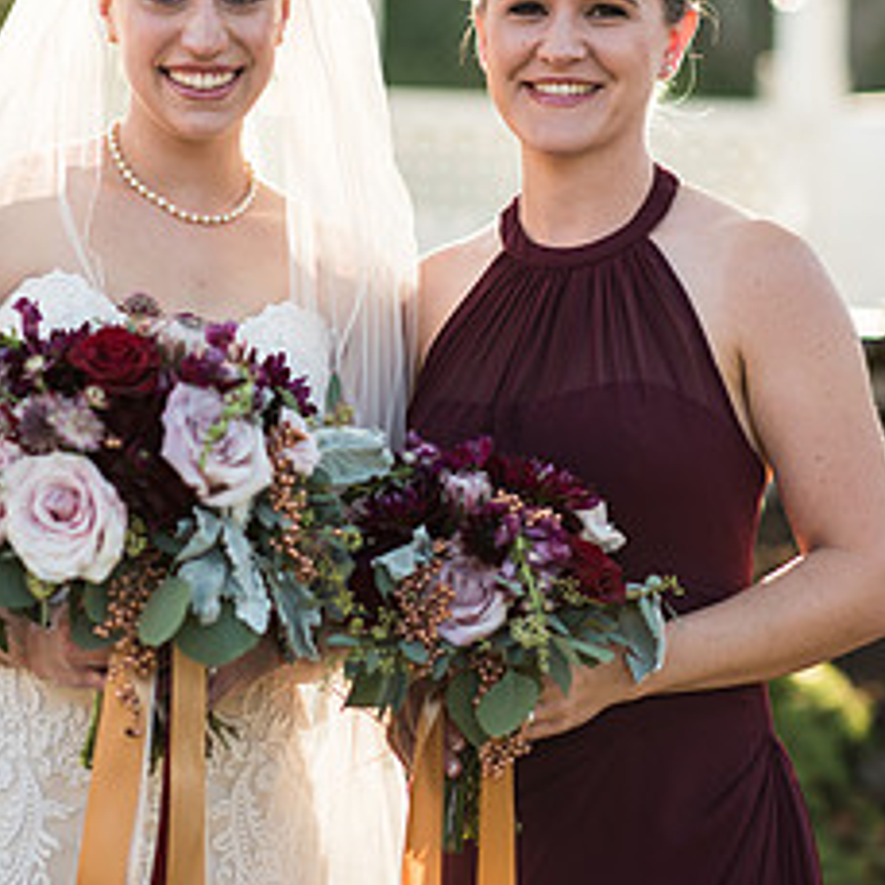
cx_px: 328
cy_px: 301
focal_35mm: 142
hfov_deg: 12.3
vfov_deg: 12.3
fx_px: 4107
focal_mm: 85
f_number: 2.2
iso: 125
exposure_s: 1/1600
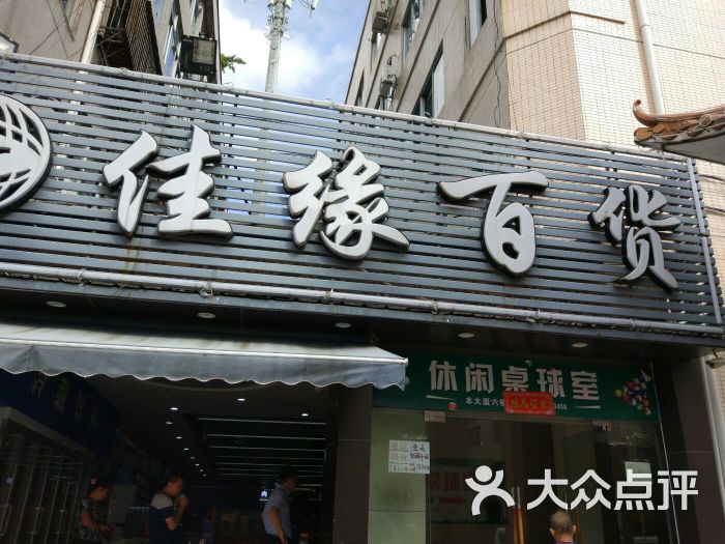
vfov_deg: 49.7
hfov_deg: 63.4
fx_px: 586
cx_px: 362
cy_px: 272
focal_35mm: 28
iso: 100
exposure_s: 1/714
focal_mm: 4.26
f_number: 2
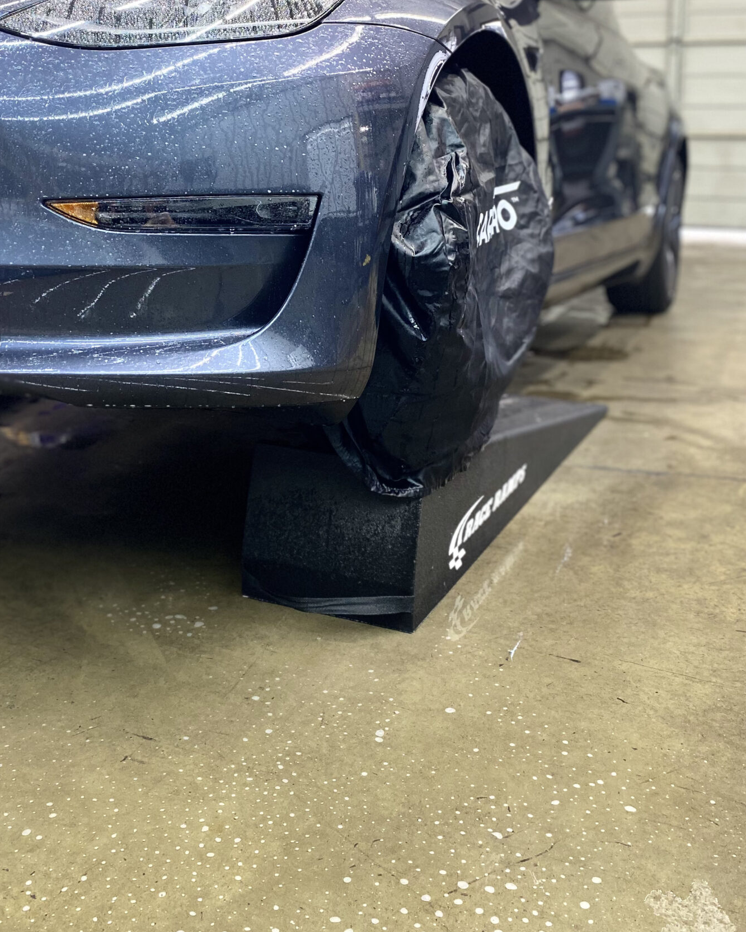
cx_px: 348
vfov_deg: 45.9
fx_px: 1076
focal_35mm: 39
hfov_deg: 38.2
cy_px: 286
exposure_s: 1/60
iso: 160
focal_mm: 4.25
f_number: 1.8
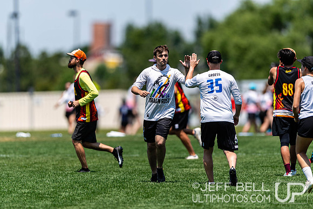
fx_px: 5218
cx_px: 156
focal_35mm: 600
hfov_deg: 3.4
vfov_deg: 2.3
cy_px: 104
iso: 100
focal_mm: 400
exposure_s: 1/2500
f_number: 2.8
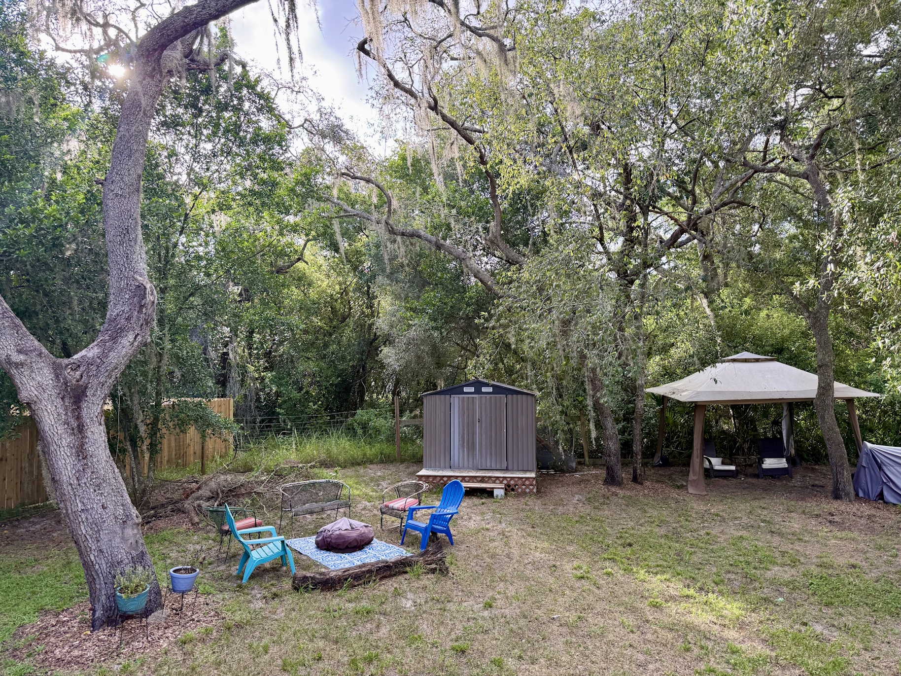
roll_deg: -0.1
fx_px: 625
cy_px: 338
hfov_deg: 71.6
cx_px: 450
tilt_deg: +1.5
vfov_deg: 56.8
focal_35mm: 24
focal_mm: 6.76
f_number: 1.78
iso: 100
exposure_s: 1/440
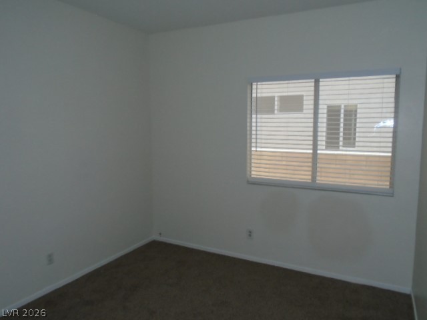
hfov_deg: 67.3
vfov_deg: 53.1
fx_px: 321
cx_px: 214
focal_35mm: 26
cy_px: 160
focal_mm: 4.6
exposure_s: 1/160
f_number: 3.2
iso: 200
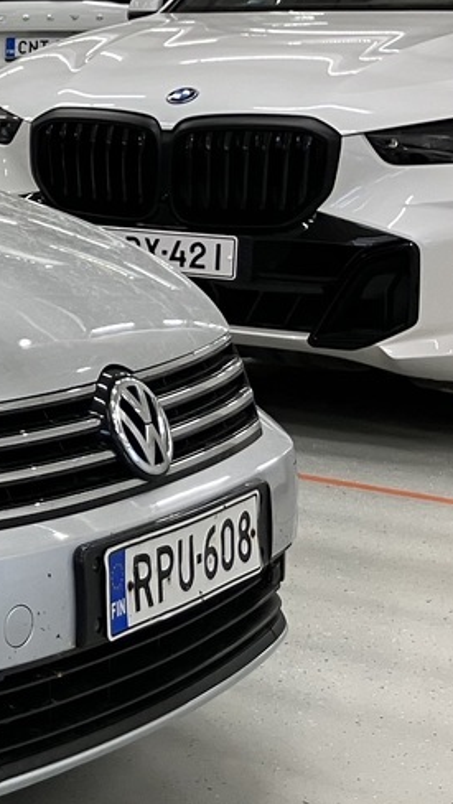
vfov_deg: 23.6
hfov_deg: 11.4
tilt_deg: -8.0
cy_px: 323
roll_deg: +0.7
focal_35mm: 90
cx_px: -603
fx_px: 1919
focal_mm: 3.99
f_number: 1.8
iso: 50
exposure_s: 1/50
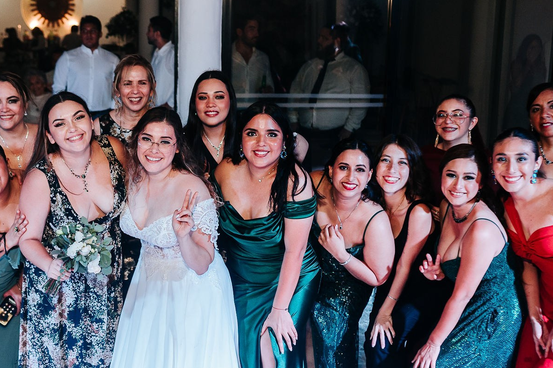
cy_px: 231
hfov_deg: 33.0
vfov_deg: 22.6
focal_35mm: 60
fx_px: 921
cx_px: 165
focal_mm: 35
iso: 1000
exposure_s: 1/200
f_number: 2.8
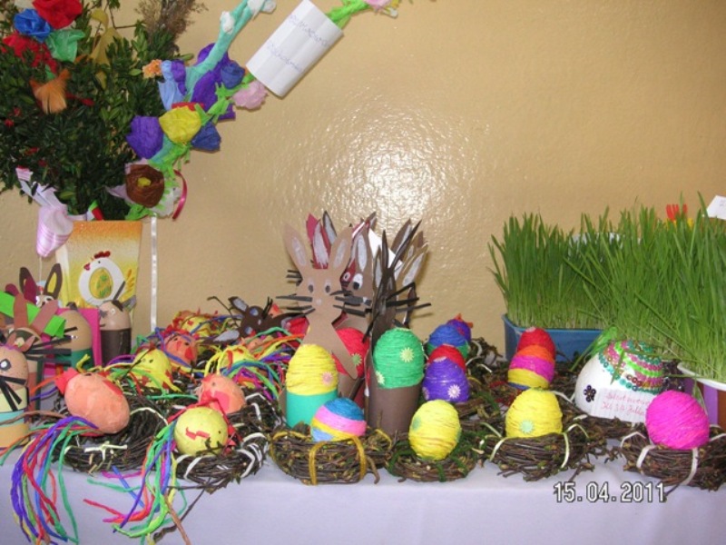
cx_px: 363
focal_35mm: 37
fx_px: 776
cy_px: 272
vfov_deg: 38.7
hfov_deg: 50.1
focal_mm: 6.1
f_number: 2.8
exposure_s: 1/45
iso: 160
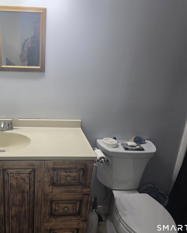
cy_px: 116
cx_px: 47
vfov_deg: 58.8
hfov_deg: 46.8
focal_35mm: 30
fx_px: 208
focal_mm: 6.3
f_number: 1.7
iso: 100
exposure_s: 1/120
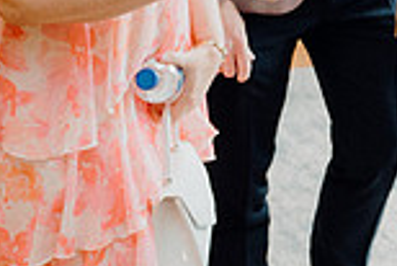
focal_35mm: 109
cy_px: -118
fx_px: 1203
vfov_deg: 12.1
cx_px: 505
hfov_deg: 17.6
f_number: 3.5
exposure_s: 1/200
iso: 2500
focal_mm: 29
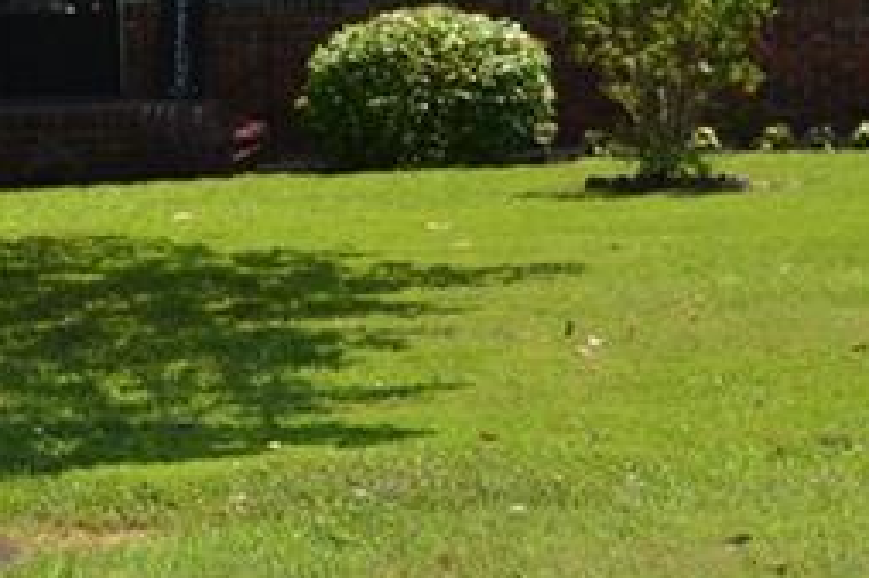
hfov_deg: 13.1
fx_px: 3787
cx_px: 476
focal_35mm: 157
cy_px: 7
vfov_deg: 8.7
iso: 100
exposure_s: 1/200
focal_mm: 26
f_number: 6.3
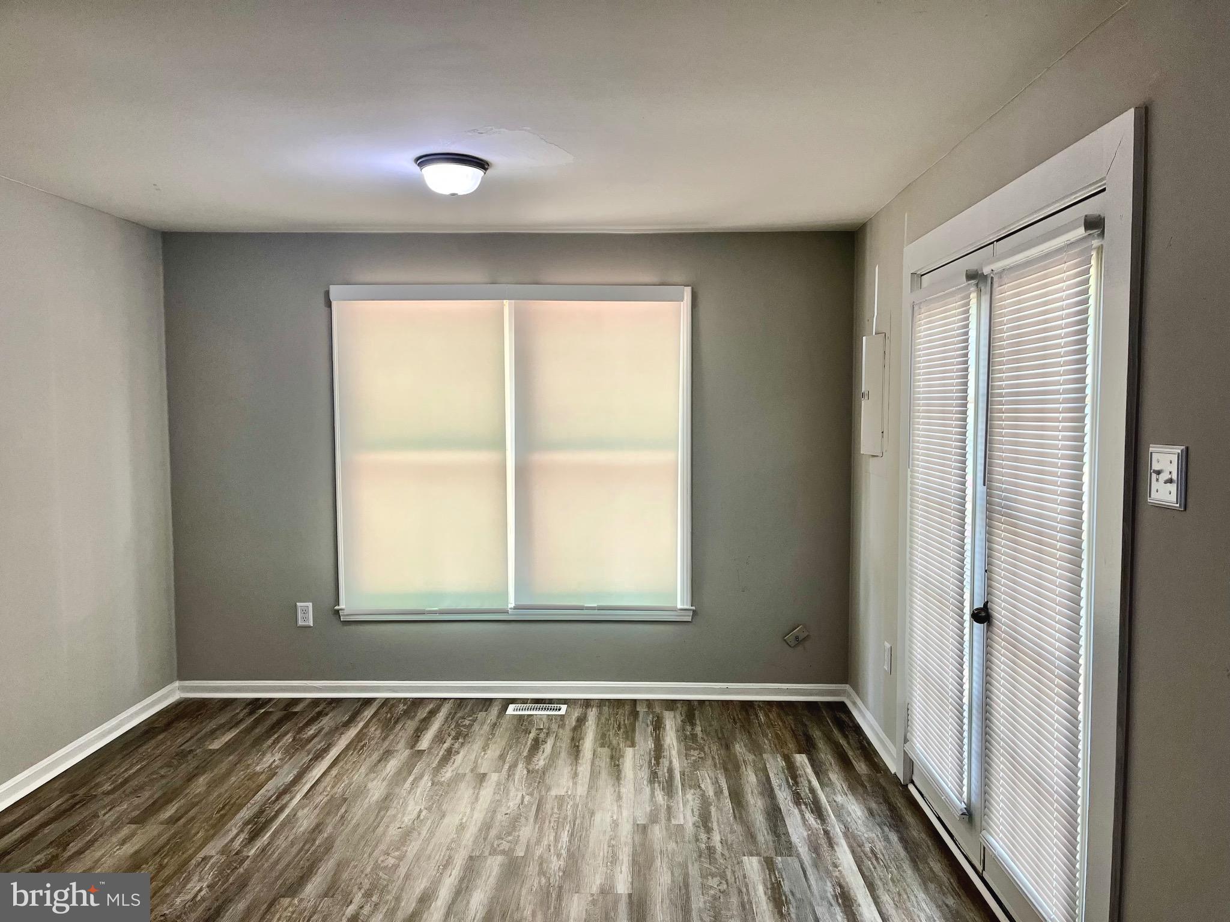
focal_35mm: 26
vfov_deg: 53.1
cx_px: 615
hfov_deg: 67.3
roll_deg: -0.1
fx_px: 924
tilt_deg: -3.9
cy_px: 461
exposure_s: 1/120
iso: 100
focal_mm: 5.1
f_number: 1.6
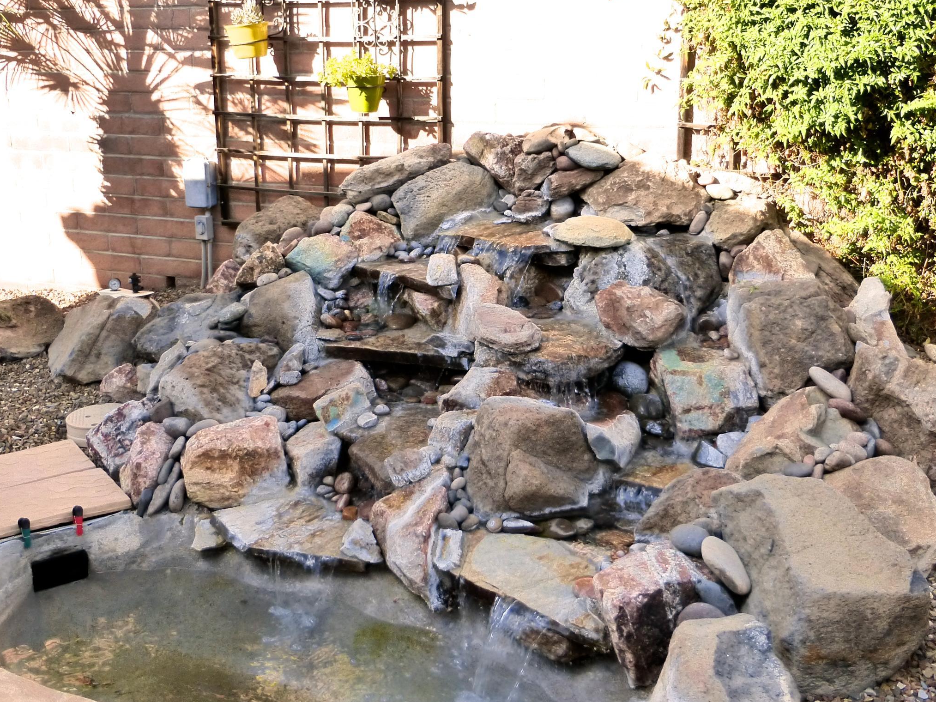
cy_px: 293
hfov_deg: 50.1
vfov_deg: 38.6
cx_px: 473
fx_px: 1000
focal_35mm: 37
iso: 200
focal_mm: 4.3
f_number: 3.3
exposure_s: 1/640
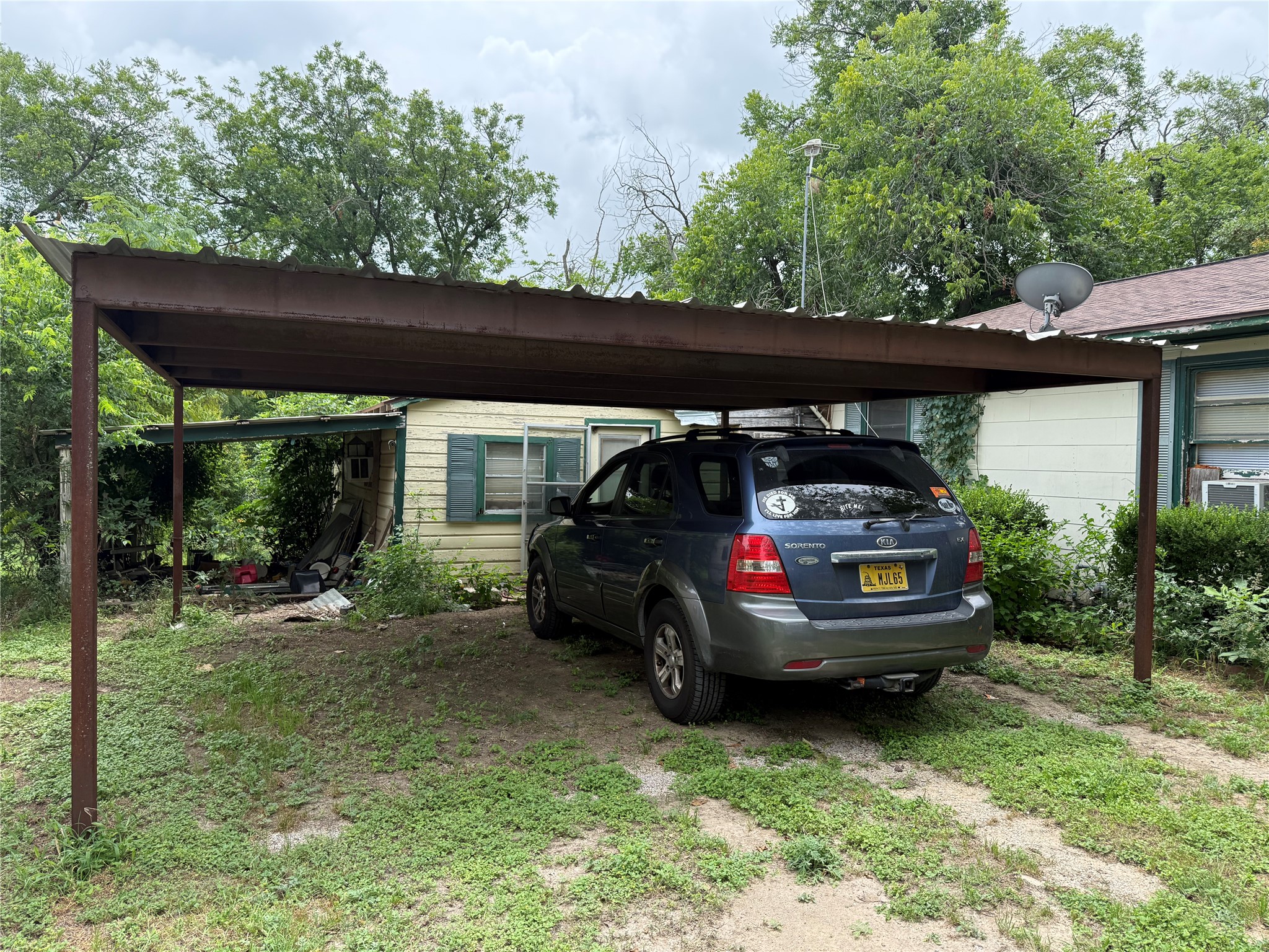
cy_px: 476
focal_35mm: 24
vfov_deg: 56.8
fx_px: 880
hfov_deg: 71.6
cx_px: 634
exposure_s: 1/1314
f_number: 1.78
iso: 100
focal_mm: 6.76
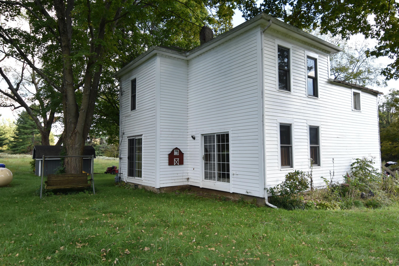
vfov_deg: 56.1
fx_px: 249
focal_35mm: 22
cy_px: 133
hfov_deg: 77.3
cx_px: 200
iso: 320
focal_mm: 15
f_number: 5
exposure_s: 1/400
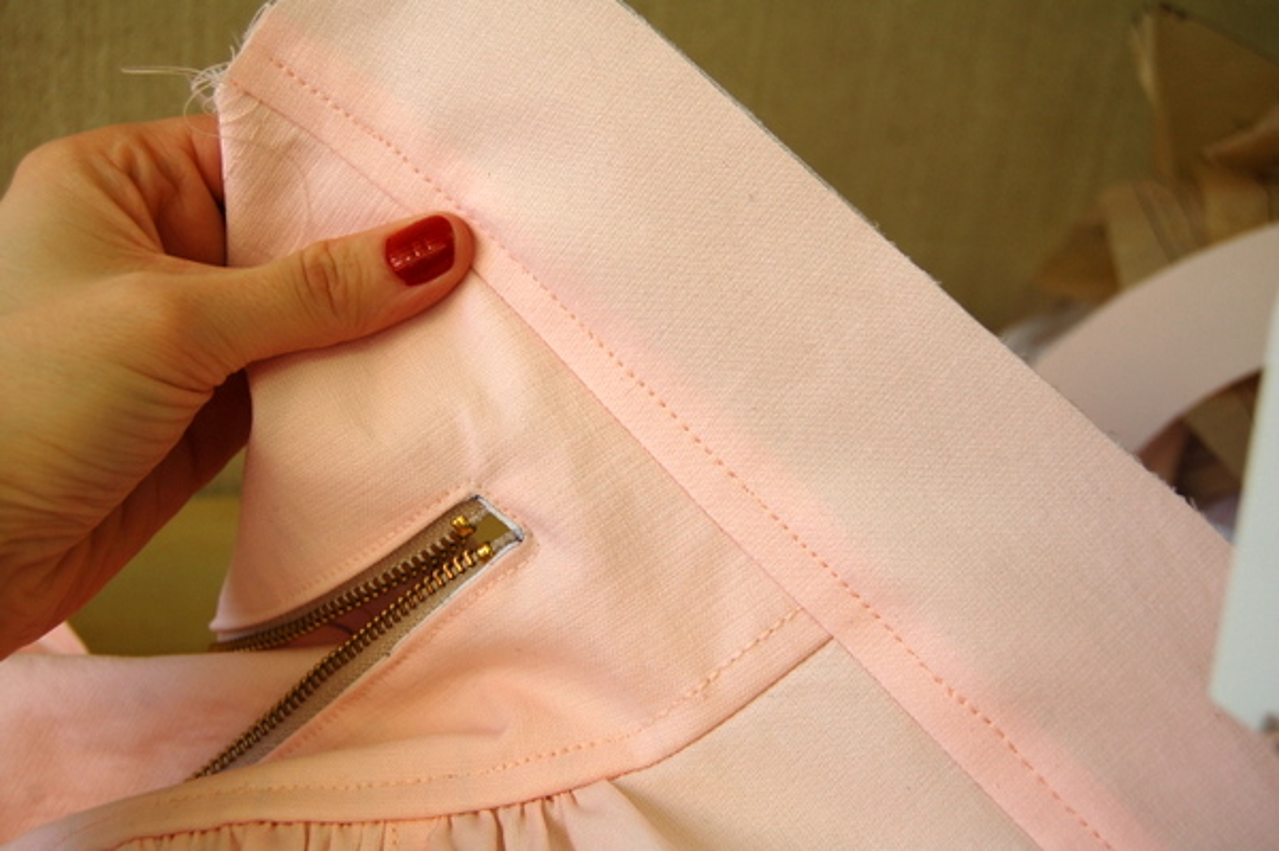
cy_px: 426
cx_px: 640
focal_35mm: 45
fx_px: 1597
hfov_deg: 43.6
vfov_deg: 29.8
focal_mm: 30
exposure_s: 1/125
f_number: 5.6
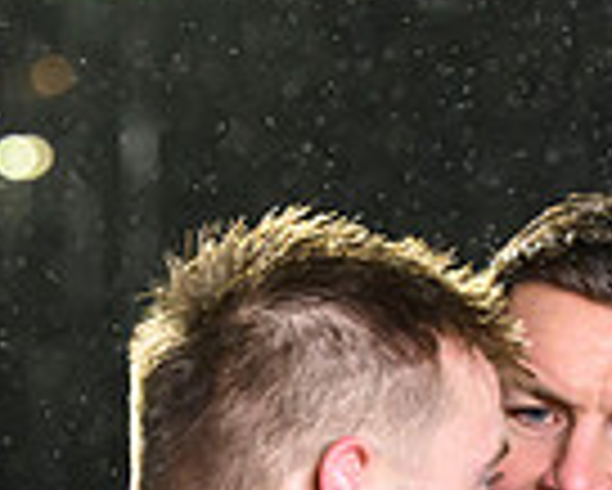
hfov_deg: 4.5
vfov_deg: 3.6
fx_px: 7685
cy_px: 800
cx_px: 713
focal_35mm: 424
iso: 4000
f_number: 3.5
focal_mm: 91
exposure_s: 1/1250
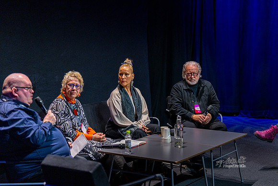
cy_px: 93
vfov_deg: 19.5
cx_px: 139
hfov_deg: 28.8
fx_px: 541
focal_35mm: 70
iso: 1250
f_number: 2.8
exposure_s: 1/200
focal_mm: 70
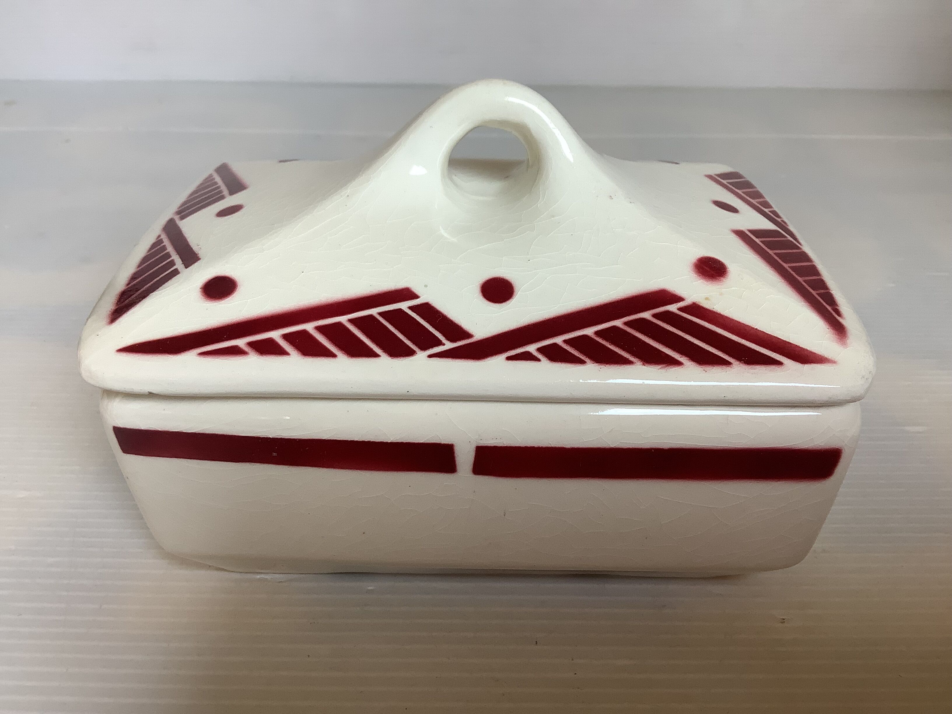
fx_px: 853
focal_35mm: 31
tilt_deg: -29.4
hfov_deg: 58.4
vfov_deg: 45.4
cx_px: 476
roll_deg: +0.2
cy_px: 357
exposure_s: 1/100
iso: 64
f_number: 2.4
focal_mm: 3.3
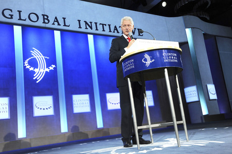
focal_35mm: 35
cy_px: 77
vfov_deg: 37.9
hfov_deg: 54.4
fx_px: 226
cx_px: 116
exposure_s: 1/400
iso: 1600
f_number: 4
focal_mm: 35
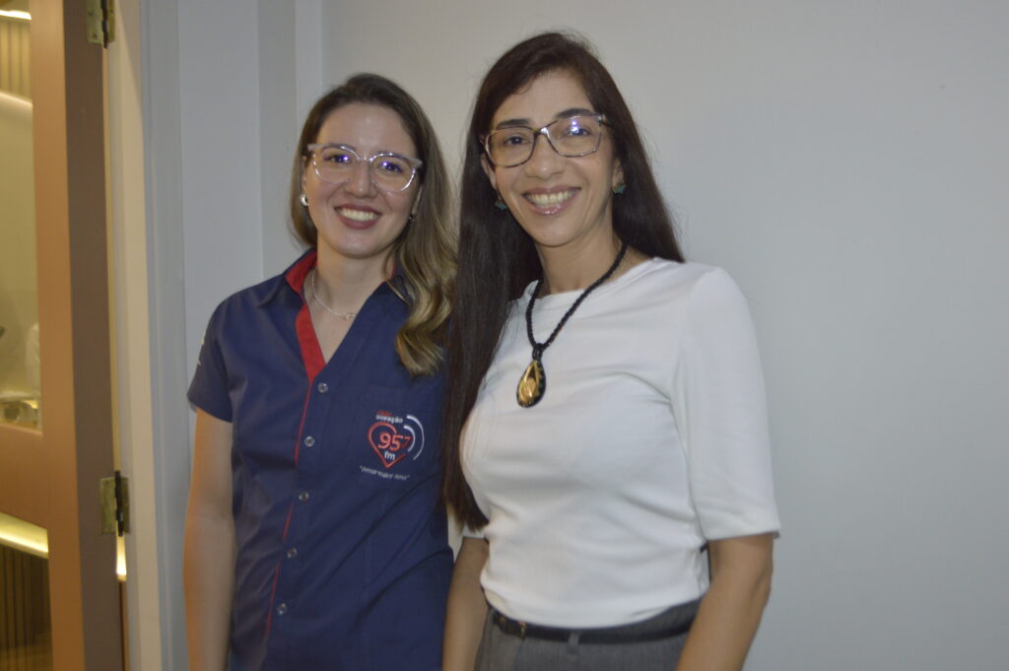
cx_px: 504
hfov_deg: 49.6
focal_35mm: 39
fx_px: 1092
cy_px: 336
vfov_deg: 34.2
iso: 720
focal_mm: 26
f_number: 4.2
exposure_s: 1/60
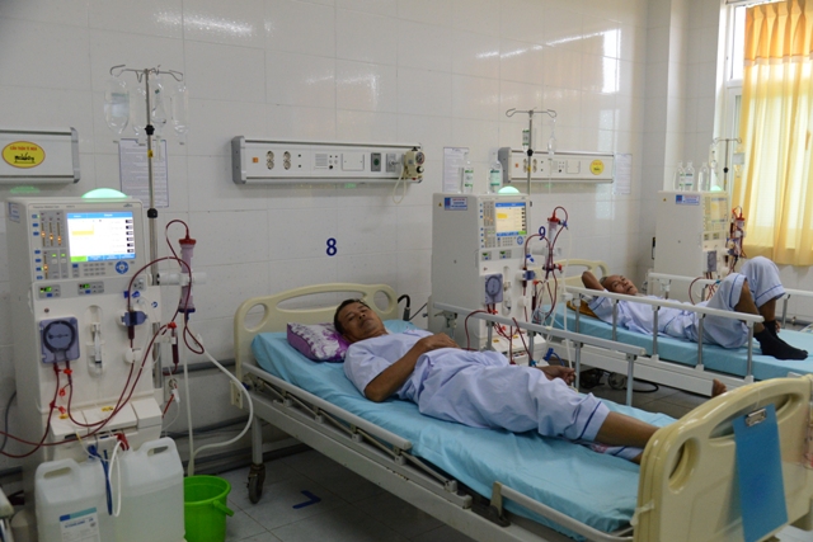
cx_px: 406
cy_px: 271
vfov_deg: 41.1
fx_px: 723
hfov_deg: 58.7
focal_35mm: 32
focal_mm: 32
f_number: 4.5
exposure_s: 1/640
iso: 4000
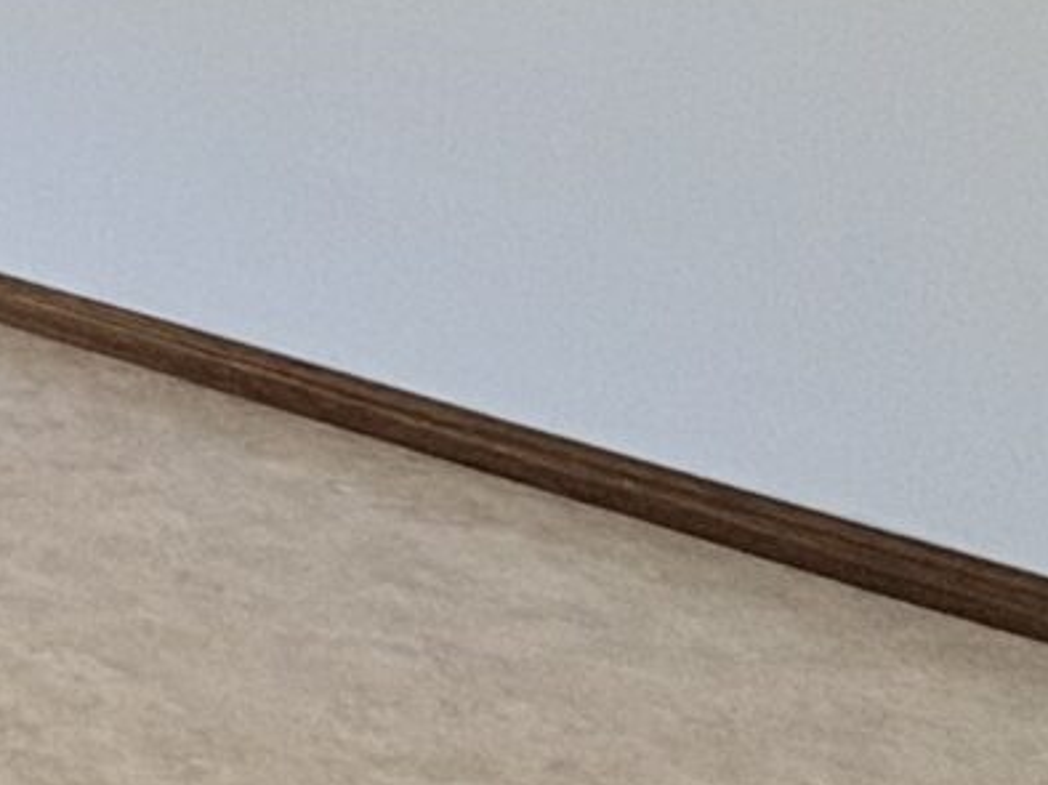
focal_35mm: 91
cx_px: -1415
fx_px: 2753
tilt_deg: -16.8
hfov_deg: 14.6
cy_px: 93
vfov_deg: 16.0
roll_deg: +2.1
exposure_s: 1/107
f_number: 2.2
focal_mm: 2.22
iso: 64
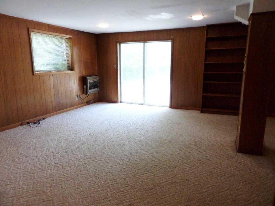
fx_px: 191
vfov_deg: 56.8
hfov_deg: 71.6
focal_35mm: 24
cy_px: 103
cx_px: 138
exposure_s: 1/20
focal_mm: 4.3
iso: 240
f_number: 3.1
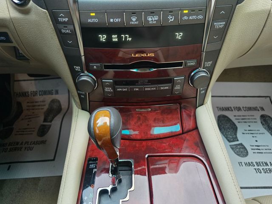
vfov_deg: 58.9
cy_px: 102
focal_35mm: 23
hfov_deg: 73.9
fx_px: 181
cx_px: 136
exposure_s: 1/60
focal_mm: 6.3
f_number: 1.7
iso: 800
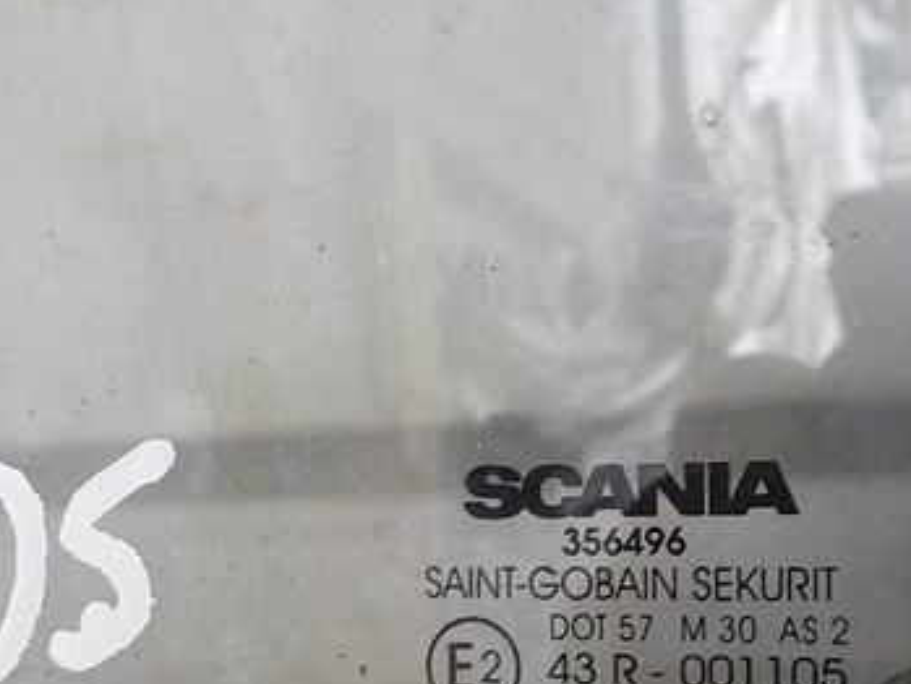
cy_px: 535
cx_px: 519
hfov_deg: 34.9
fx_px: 1448
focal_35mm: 55
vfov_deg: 26.1
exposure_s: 1/25
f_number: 3.3
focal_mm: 4.1
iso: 400
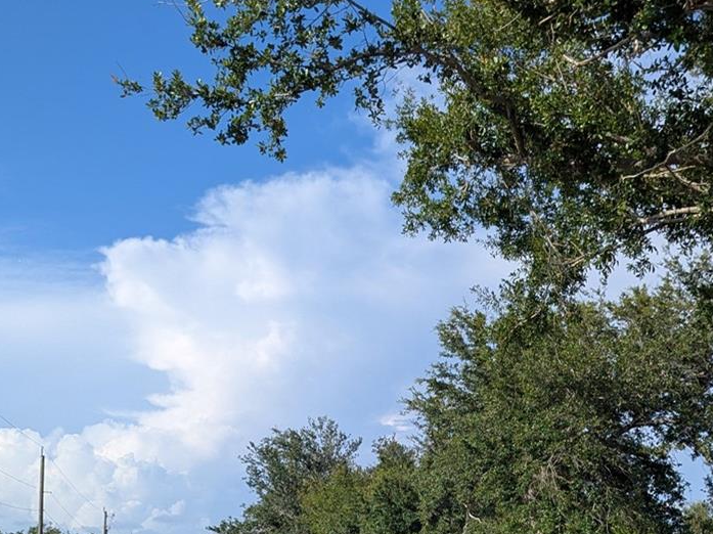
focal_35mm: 55
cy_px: 466
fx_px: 1132
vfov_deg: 25.8
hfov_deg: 34.8
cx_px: 450
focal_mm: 6.81
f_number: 1.85
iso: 47
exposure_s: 1/2217
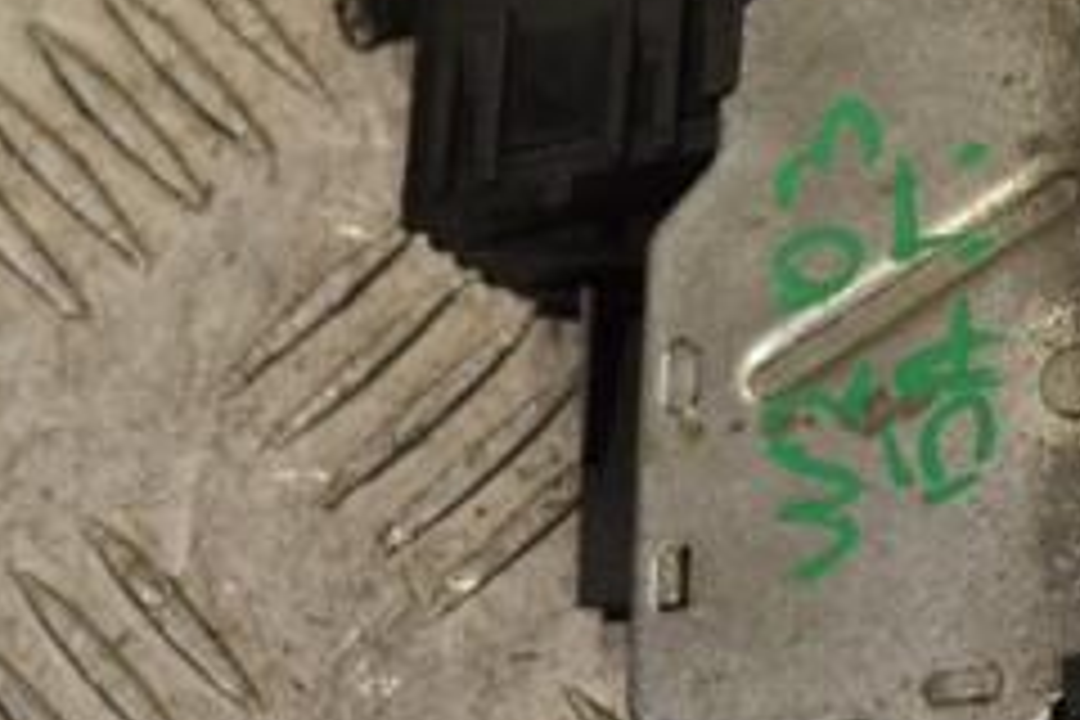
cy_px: 180
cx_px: 1166
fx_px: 4500
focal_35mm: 150
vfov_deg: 9.1
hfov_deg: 13.4
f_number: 11
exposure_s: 1/400
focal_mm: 40
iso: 3200
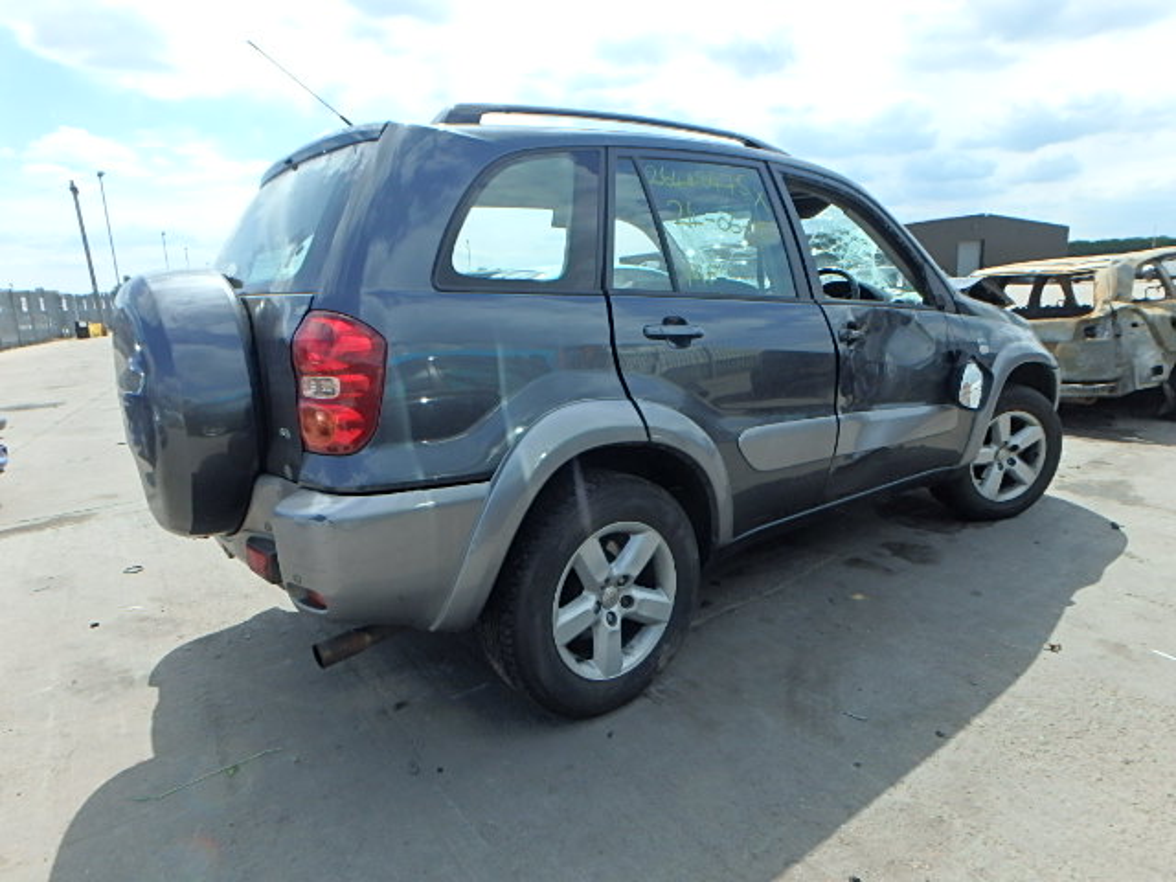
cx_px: 588
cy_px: 441
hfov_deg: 79.0
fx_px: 713
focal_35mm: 21
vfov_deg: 63.4
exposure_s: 1/400
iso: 125
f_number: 6
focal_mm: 3.7
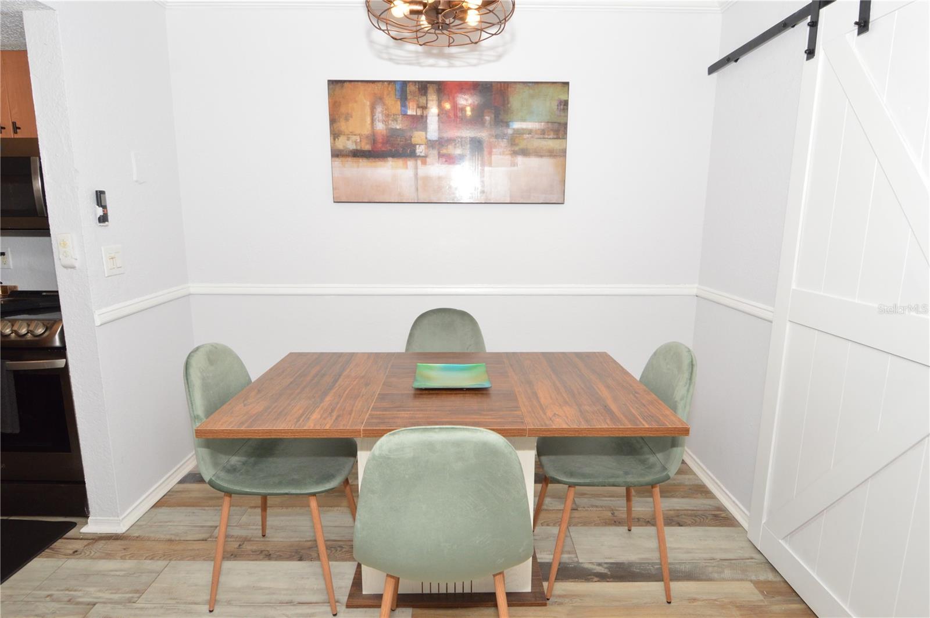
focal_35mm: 18
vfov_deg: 67.3
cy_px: 309
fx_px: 464
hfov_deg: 90.1
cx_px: 465
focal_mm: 12
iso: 800
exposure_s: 1/80
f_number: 8
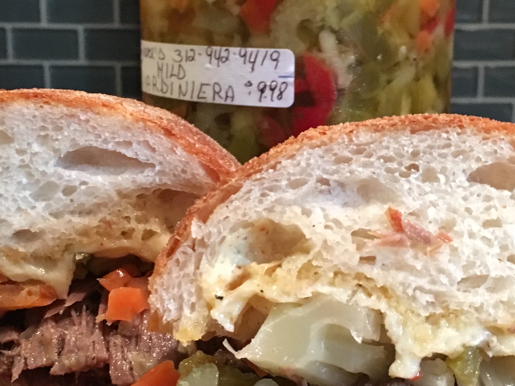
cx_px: 260
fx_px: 952
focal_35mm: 64
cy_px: 240
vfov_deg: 22.9
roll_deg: -0.4
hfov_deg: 30.3
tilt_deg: -13.7
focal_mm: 4.15
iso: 320
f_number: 2.2
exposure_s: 1/15
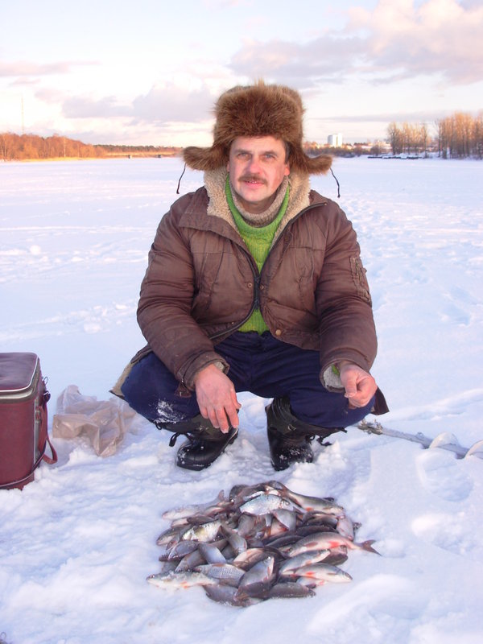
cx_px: 242
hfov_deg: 37.7
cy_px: 322
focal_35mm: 38
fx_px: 707
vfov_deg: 49.0
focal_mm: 6.3
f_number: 2.9
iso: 50
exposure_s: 1/108
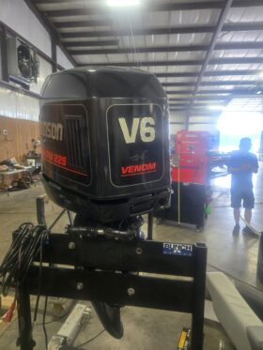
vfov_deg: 73.9
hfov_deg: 58.9
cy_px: 175
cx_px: 132
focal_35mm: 23
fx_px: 233
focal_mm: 5.4
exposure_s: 1/120
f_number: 1.8
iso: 400
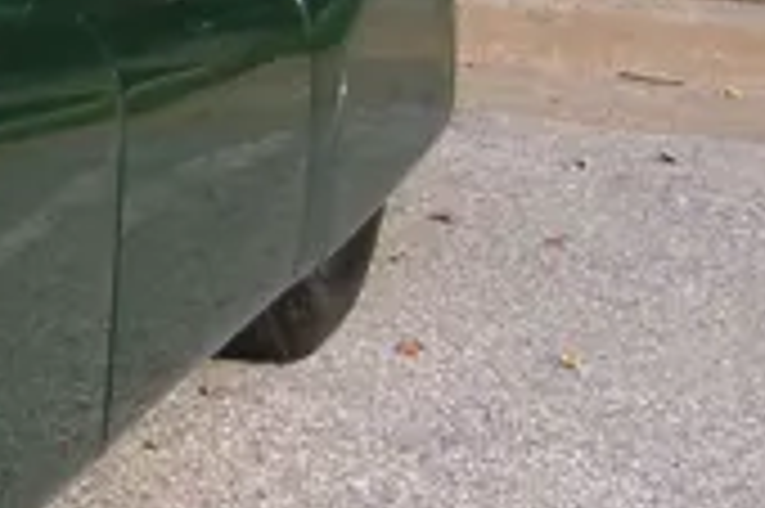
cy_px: 335
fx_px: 3375
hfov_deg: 11.7
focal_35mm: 159
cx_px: -745
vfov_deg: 8.6
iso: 50
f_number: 2.8
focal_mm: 6
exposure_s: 1/500
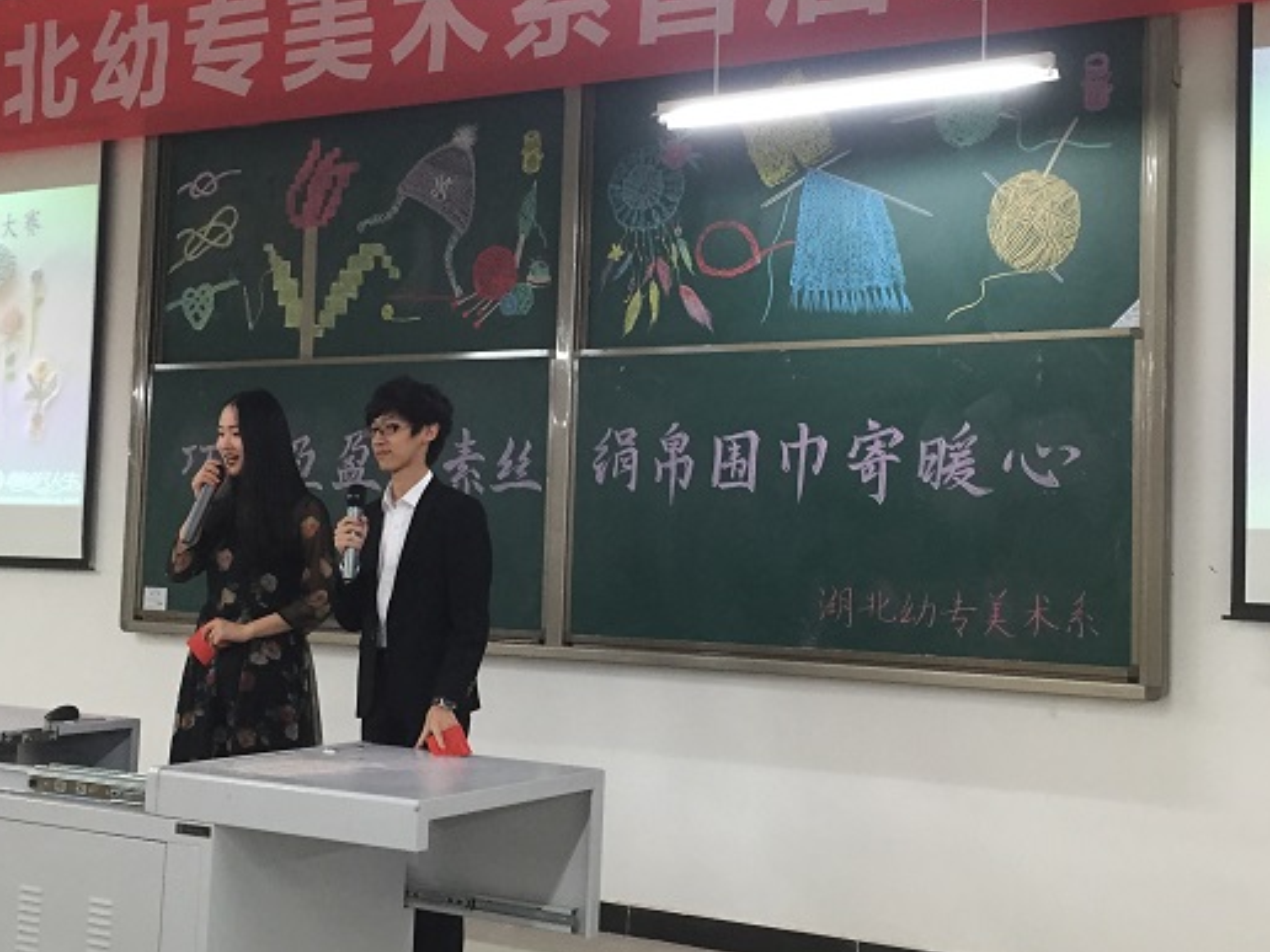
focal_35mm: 45
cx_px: 635
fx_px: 1651
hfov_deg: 42.1
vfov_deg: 32.2
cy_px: 450
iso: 160
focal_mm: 4.15
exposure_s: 1/33
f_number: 2.2
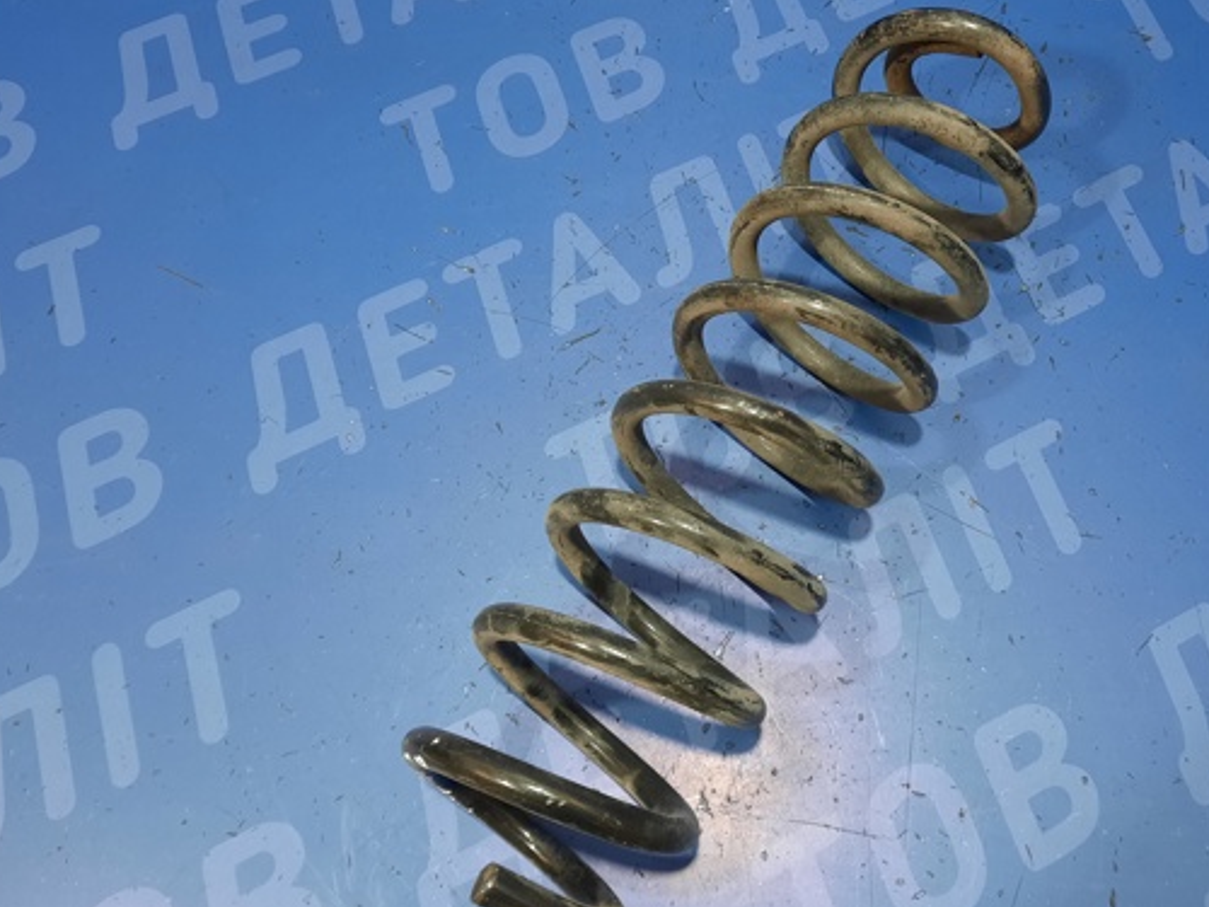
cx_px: 737
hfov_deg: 56.3
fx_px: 1118
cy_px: 421
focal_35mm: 32
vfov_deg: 44.1
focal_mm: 4.6
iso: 250
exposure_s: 1/33
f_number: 2
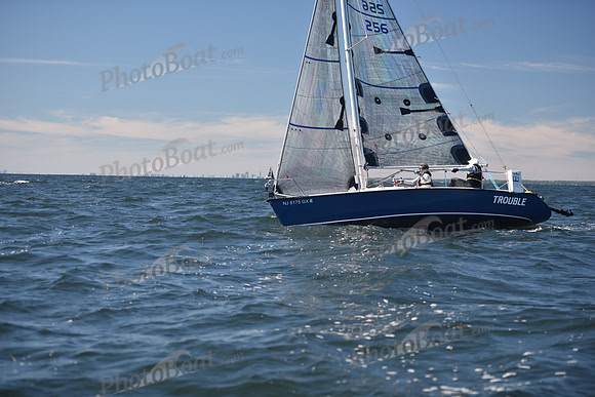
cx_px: 298
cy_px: 198
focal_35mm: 75
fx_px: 1240
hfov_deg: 27.0
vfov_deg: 18.2
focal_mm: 75
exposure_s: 1/1000
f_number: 3.2
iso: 200
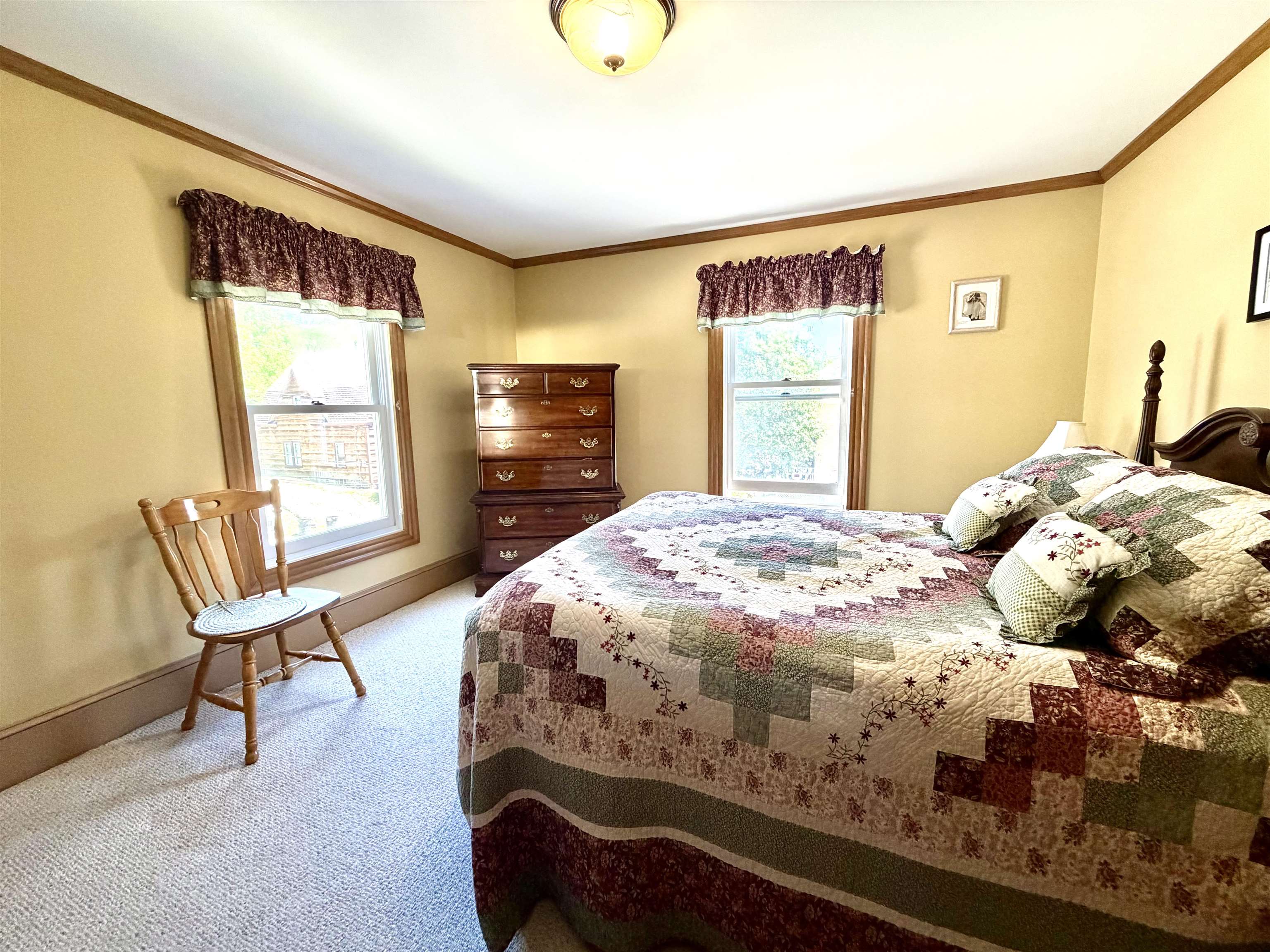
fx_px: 514
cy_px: 476
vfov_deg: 85.7
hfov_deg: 102.1
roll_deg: +1.4
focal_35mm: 14
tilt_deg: -7.4
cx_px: 635
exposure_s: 1/120
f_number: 2.2
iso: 320
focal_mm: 2.22
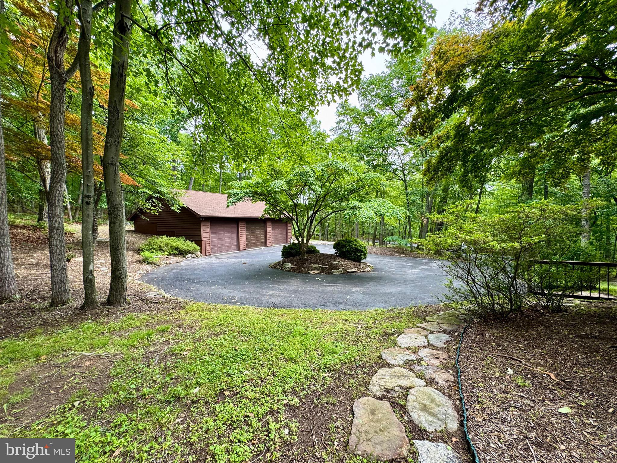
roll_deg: +1.1
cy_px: 232
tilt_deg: -2.6
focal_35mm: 14
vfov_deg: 85.7
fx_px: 250
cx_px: 308
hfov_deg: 102.1
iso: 40
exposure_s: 1/110
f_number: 2.2
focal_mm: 2.22
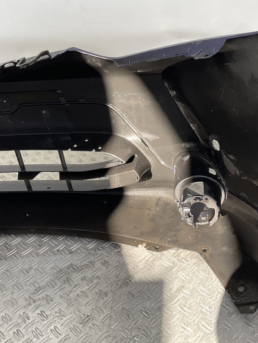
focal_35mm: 42
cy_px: 161
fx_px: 417
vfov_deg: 44.8
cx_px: 172
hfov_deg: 34.0
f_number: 1.8
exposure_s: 1/100
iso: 20
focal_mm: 3
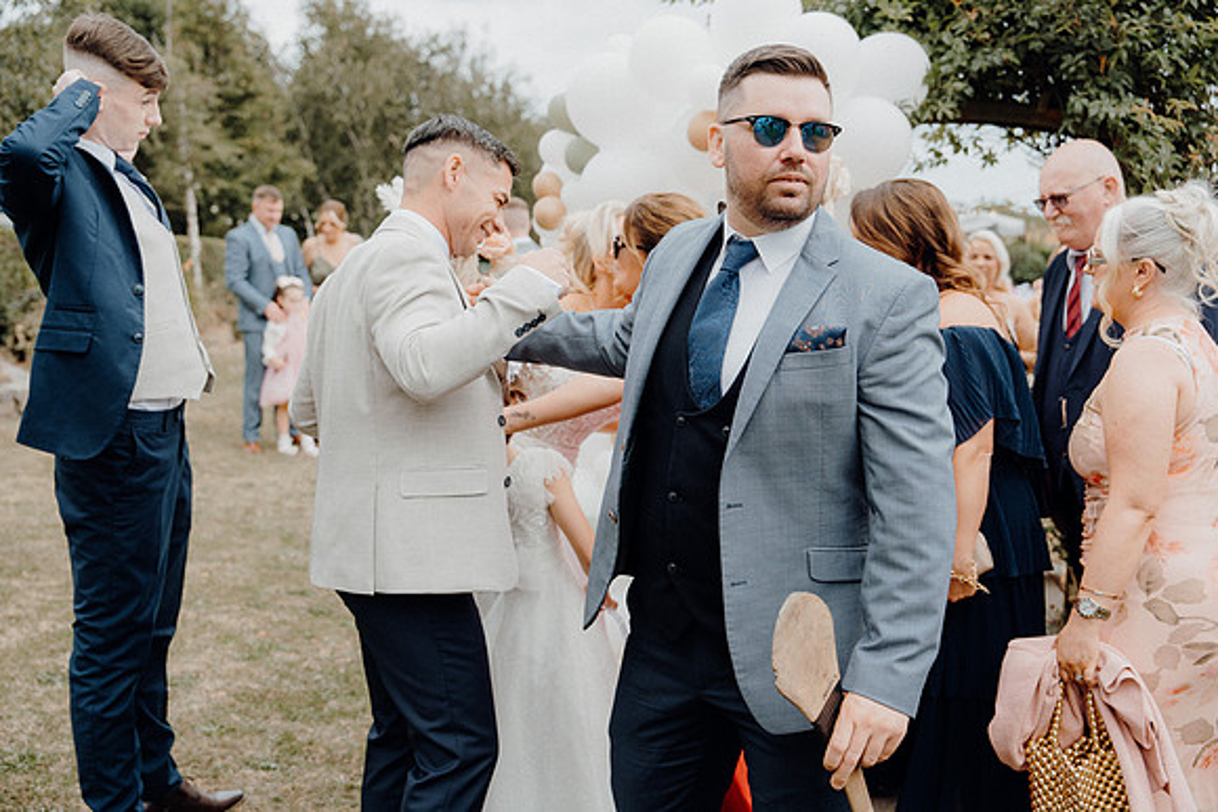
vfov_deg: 33.4
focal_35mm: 40
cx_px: 609
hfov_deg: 48.4
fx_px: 1354
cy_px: 406
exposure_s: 1/500
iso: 125
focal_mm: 40
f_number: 3.5
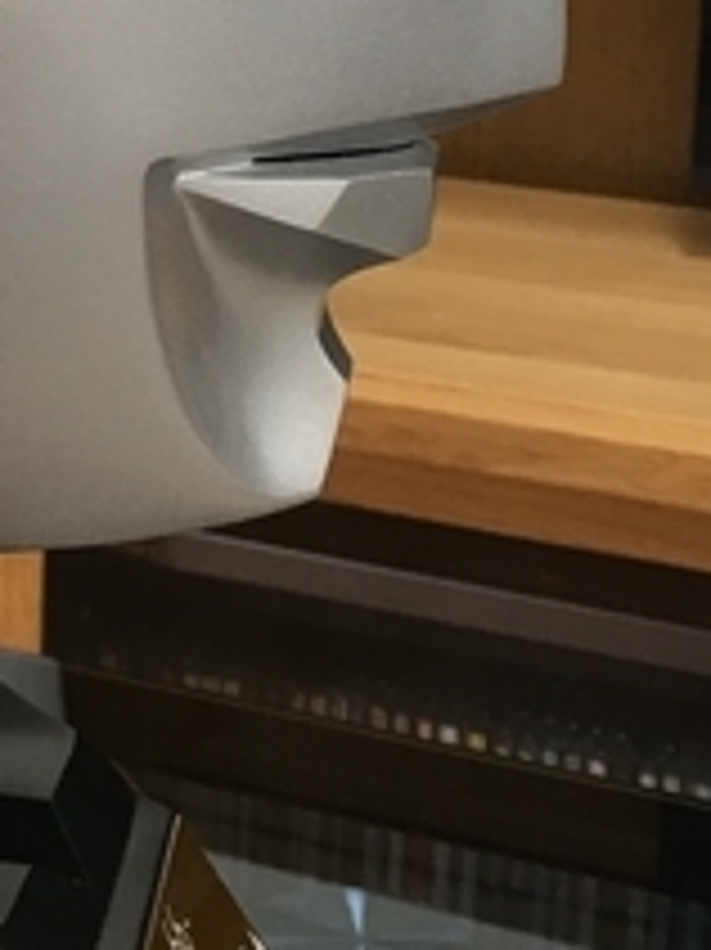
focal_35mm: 110
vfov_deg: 17.4
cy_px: -41
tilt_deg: -7.0
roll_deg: -0.9
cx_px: -302
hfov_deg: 12.9
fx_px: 3016
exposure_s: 1/15
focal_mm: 4.15
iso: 25
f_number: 2.2
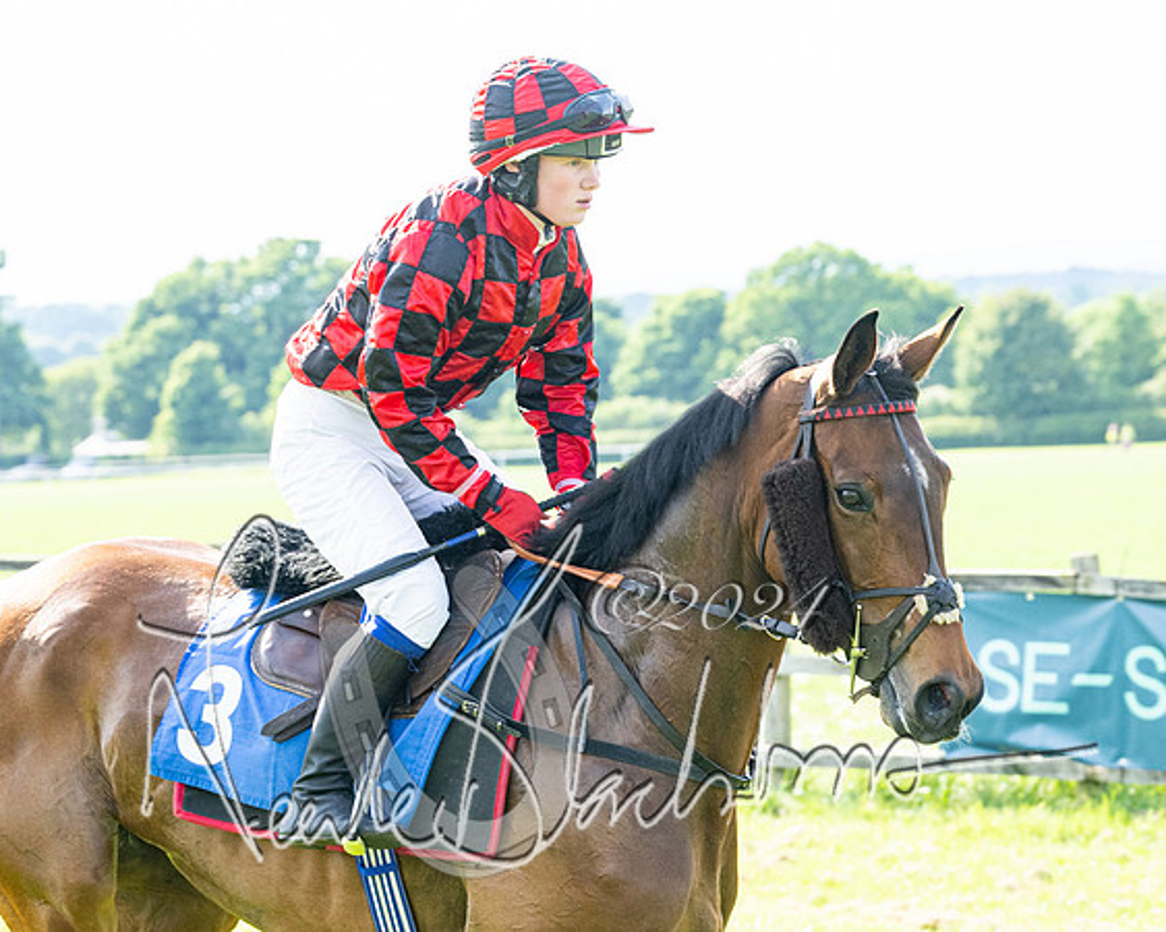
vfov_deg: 9.7
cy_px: 516
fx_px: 5516
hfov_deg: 12.1
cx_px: 738
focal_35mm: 160
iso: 400
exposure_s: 1/1000
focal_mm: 79
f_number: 5
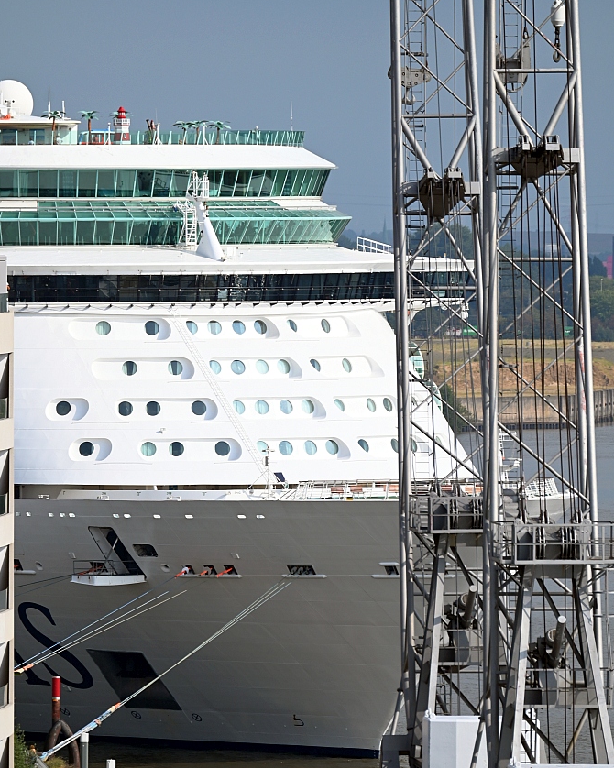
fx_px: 8612
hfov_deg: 4.1
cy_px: 402
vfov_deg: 5.1
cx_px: 309
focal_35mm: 379
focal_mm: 330
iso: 200
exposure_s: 1/1600
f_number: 5.6
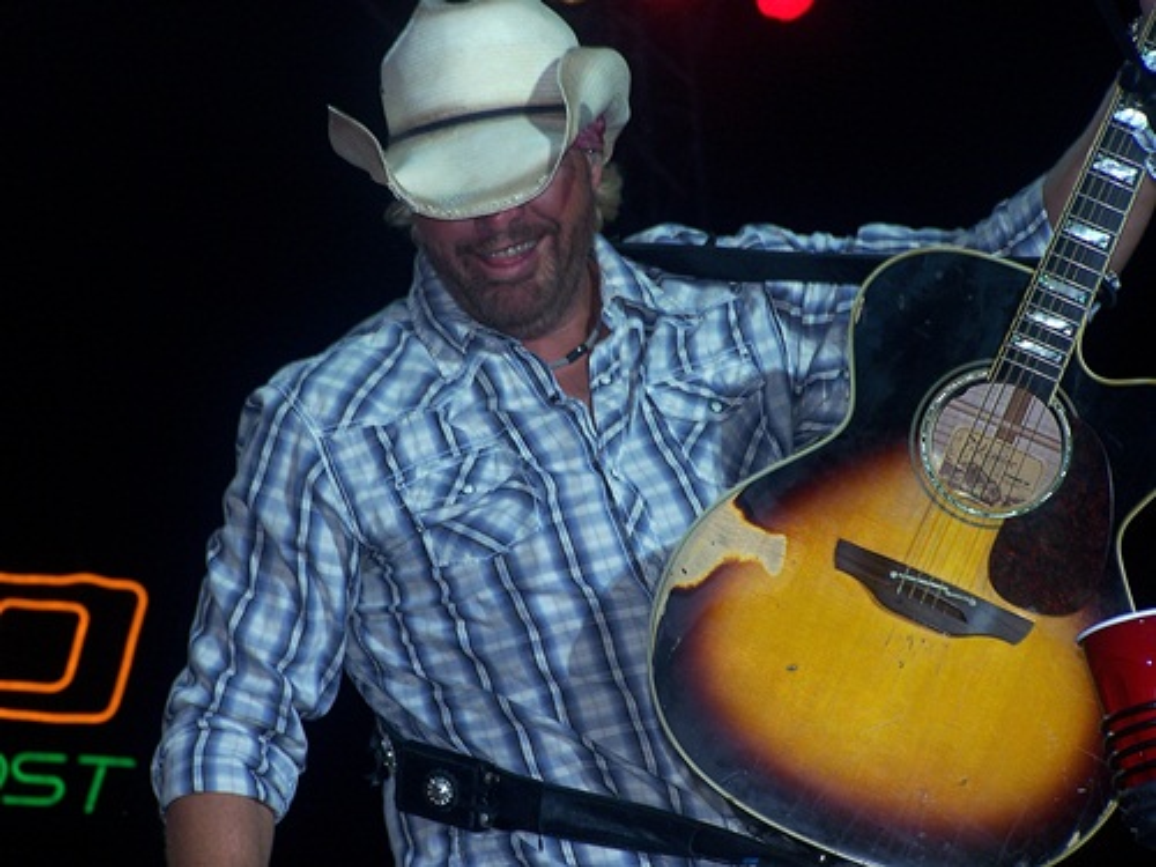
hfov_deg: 10.5
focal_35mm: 189
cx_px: 578
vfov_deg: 7.9
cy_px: 434
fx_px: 6312
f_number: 3.2
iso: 100
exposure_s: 1/200
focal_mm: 31.3
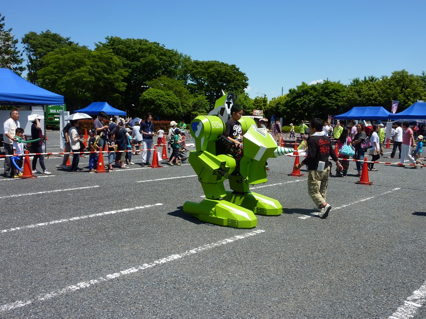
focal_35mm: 30
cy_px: 160
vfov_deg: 46.8
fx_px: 369
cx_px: 213
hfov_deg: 60.0
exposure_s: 1/500
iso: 80
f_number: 5
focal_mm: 5
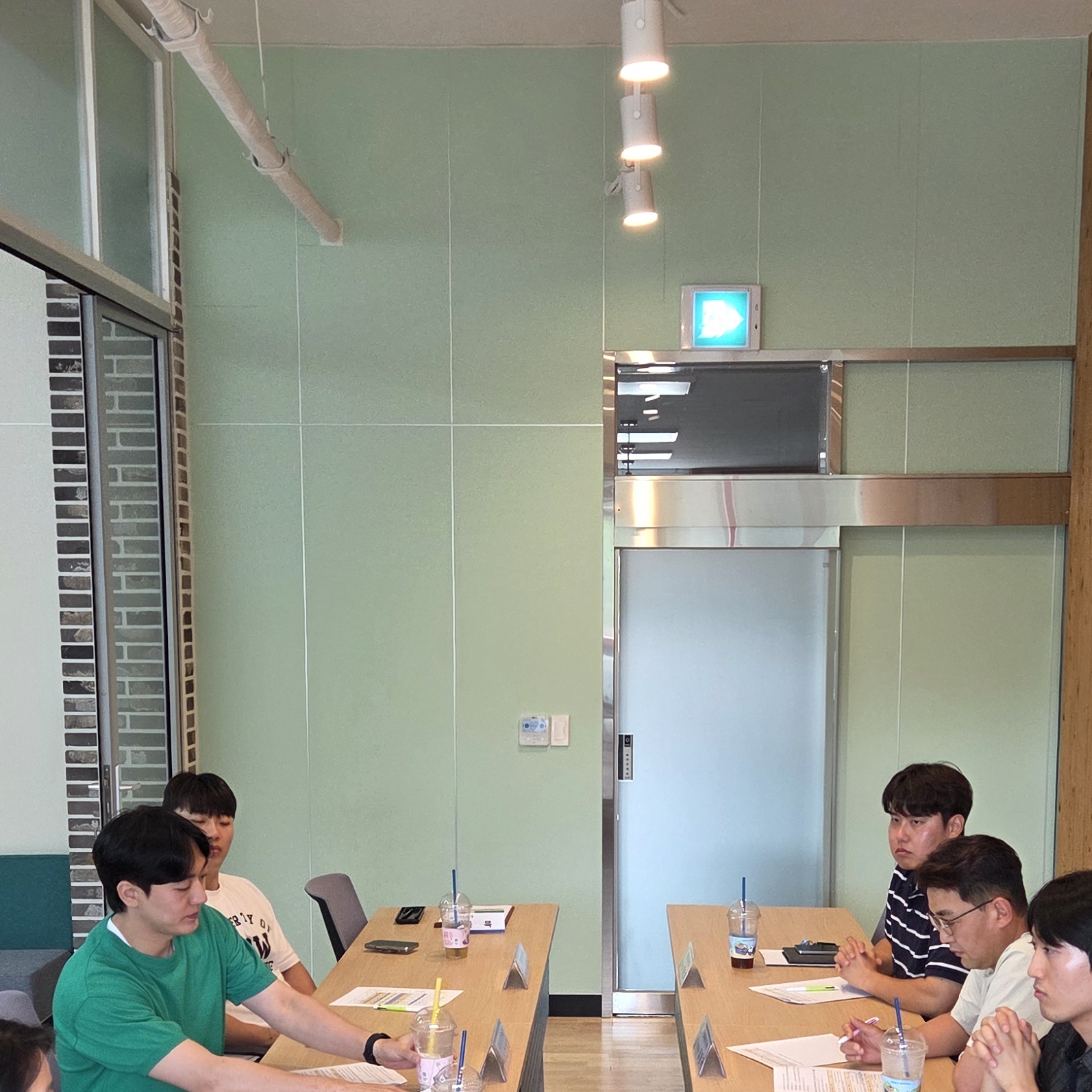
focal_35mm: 51
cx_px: 581
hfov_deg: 33.4
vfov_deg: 32.8
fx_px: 1820
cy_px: 814
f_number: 1.8
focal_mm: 5.4
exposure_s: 1/120
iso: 160
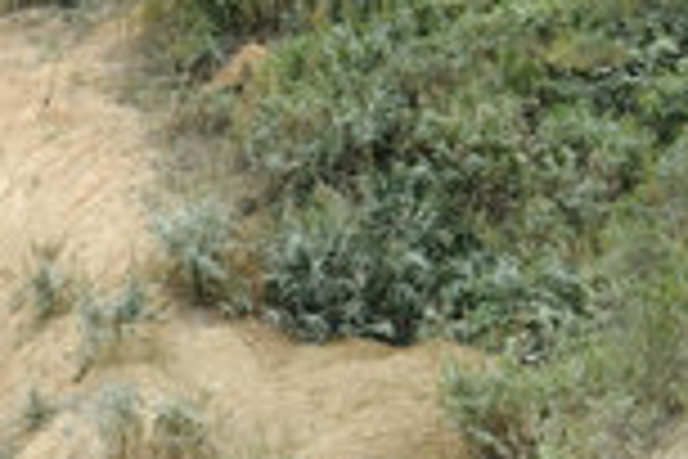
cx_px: -486
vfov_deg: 6.0
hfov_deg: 8.8
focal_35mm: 226
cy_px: 580
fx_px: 4319
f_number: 4
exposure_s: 1/640
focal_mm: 42.9
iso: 320
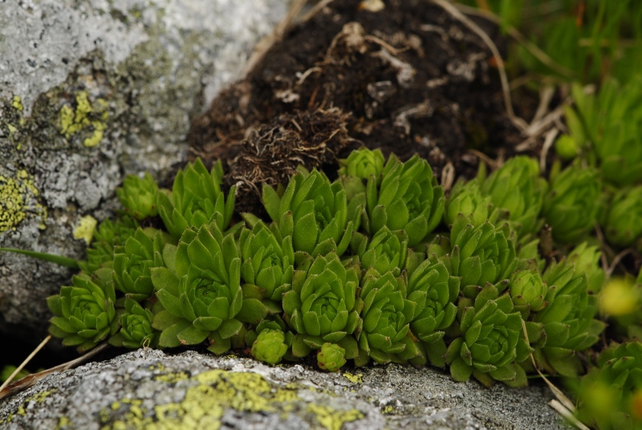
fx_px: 2277
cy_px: 215
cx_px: 321
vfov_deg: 10.8
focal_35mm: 128
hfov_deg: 16.0
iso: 200
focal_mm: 85
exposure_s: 1/200
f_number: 7.1
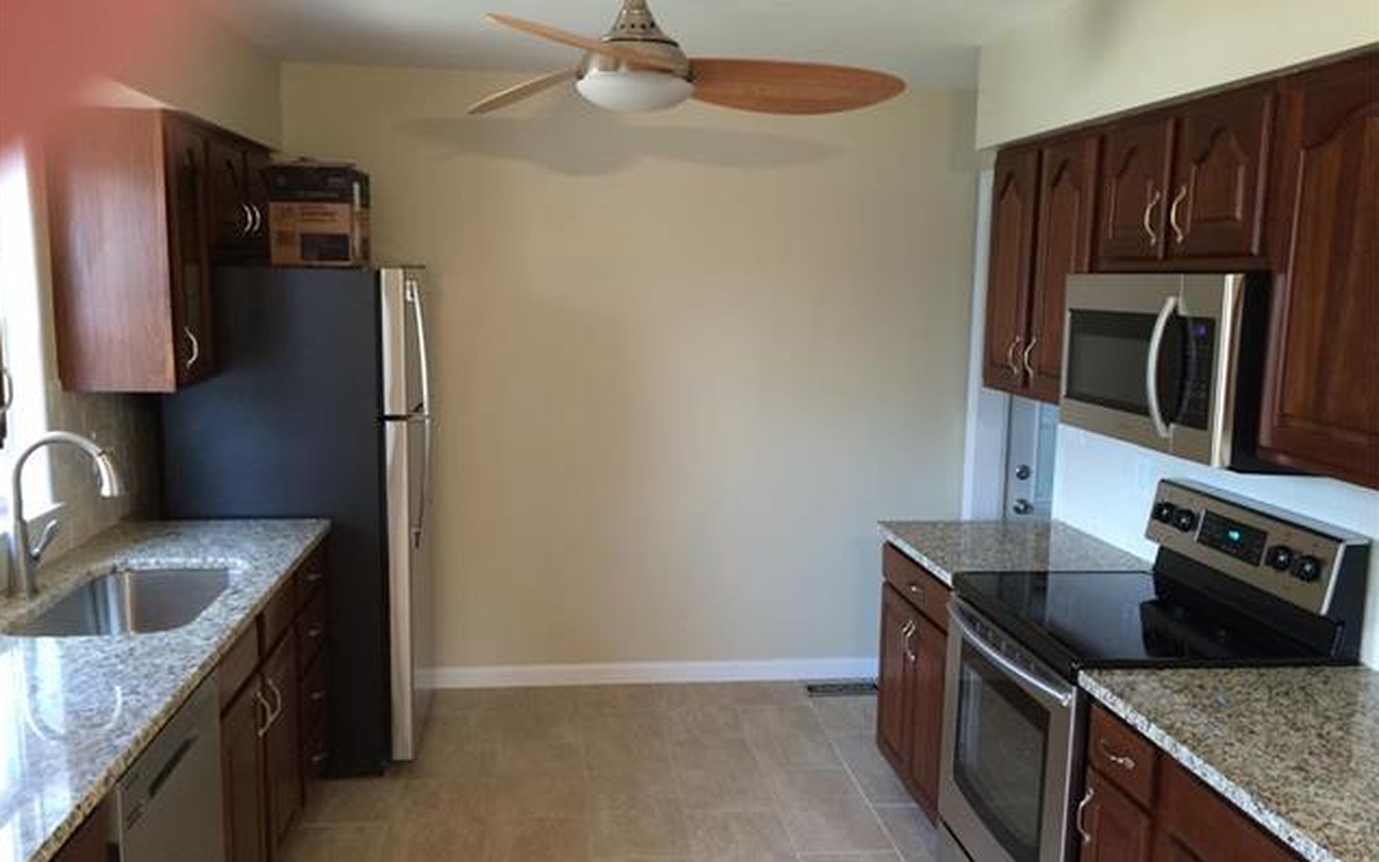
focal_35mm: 31
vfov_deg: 40.6
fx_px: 1165
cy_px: 465
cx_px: 686
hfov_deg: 61.2
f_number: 2.2
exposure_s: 1/30
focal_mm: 4.15
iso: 125
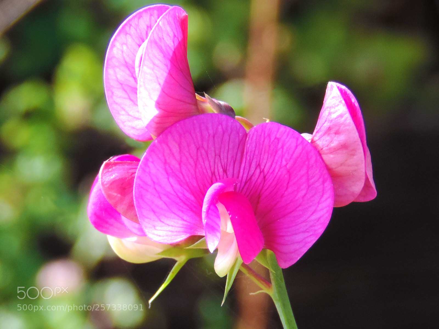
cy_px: 164
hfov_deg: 12.7
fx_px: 1966
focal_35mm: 155
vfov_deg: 9.6
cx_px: 220
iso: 80
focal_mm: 27.6
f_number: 4.4
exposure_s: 1/200
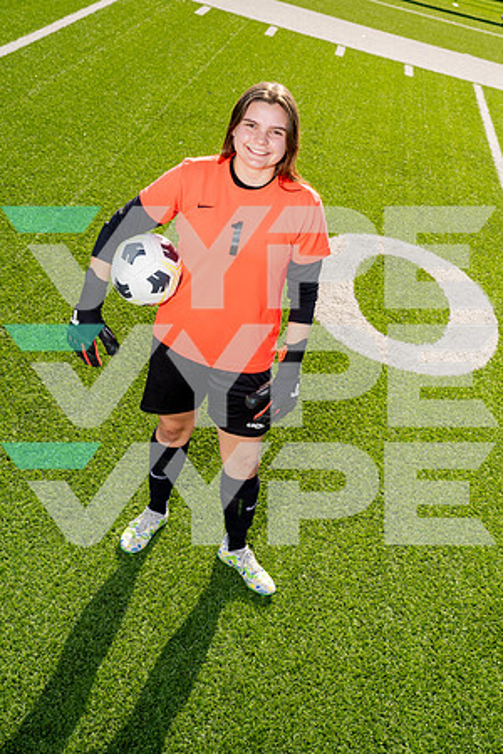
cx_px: 252
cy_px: 377
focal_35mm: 41
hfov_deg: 32.6
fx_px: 859
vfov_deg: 47.4
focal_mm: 41
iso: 320
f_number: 10
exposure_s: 1/250
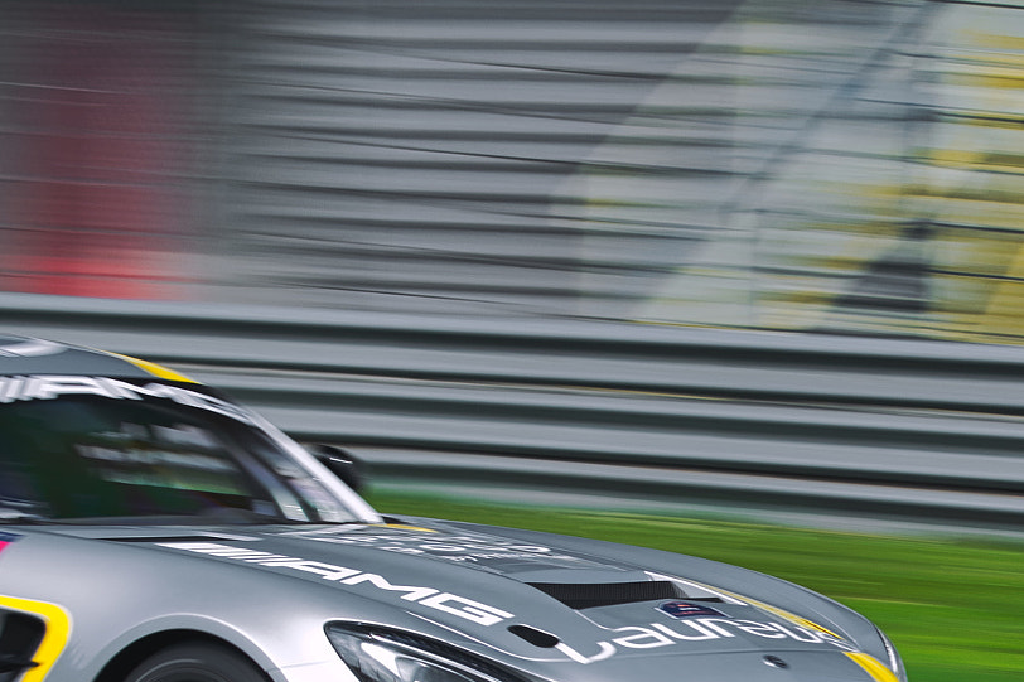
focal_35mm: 138
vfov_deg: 9.9
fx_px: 3924
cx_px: 373
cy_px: 561
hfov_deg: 14.8
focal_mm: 70
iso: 100
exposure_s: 1/100
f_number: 6.3
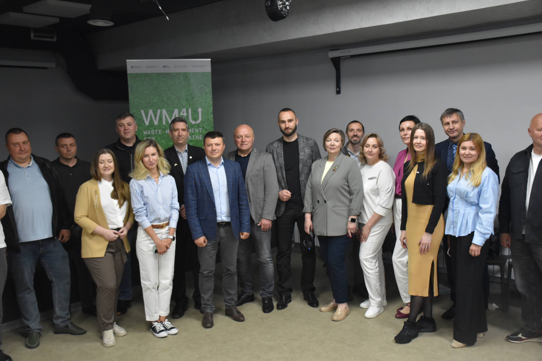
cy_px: 180
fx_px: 542
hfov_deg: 53.1
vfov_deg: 36.9
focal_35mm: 36
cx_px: 271
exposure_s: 1/60
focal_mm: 24
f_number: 3.8
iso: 1800
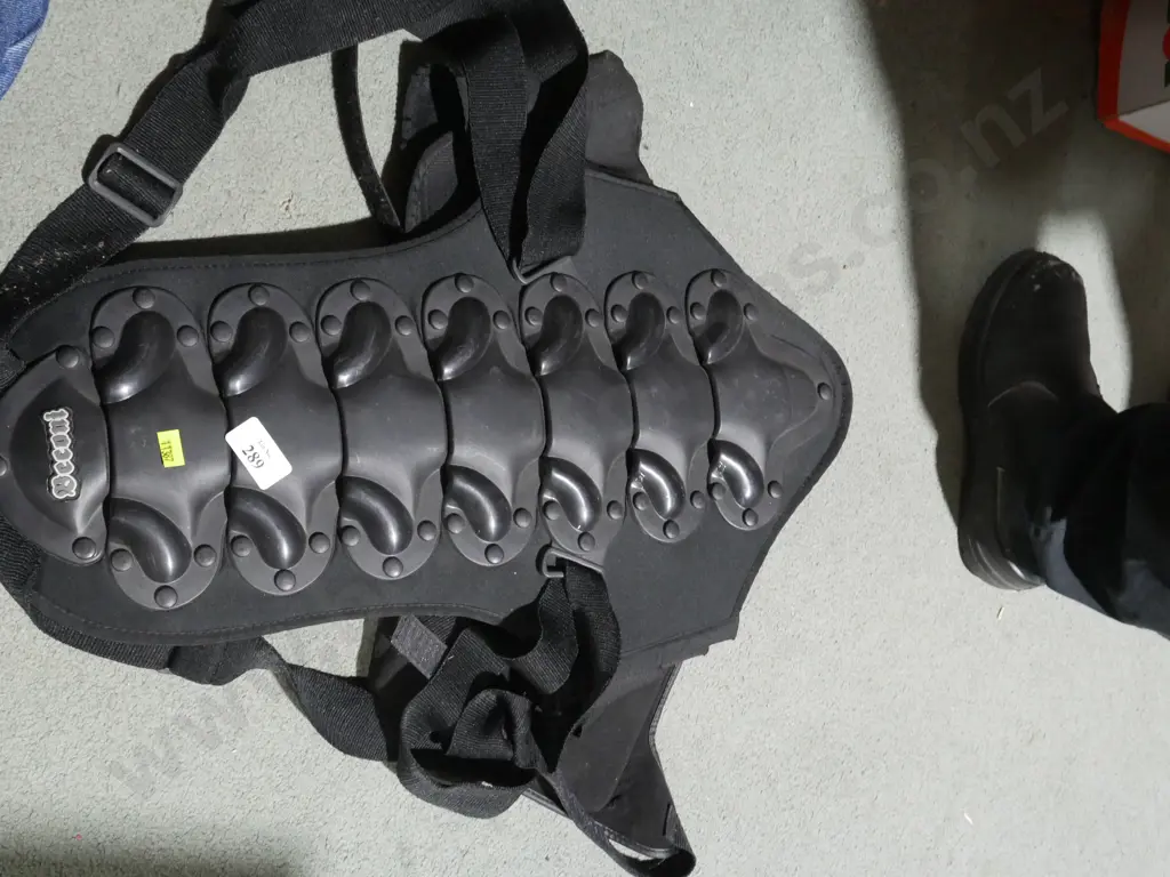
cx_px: 585
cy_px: 438
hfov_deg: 49.0
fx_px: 1284
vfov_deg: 37.7
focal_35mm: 38
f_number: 7.1
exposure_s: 1/50
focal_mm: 19
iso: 3200
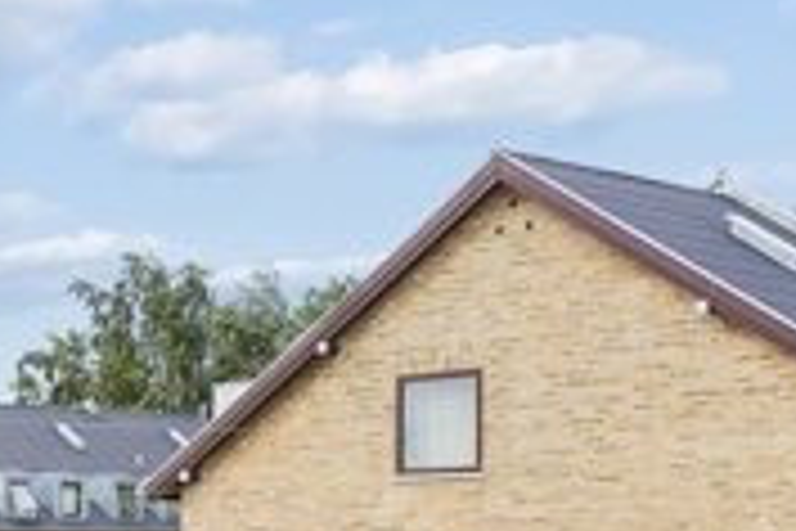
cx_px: -589
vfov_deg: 14.1
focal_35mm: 81
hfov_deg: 19.5
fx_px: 1788
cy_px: 1073
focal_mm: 11.9
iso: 400
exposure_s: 1/250
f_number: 7.1
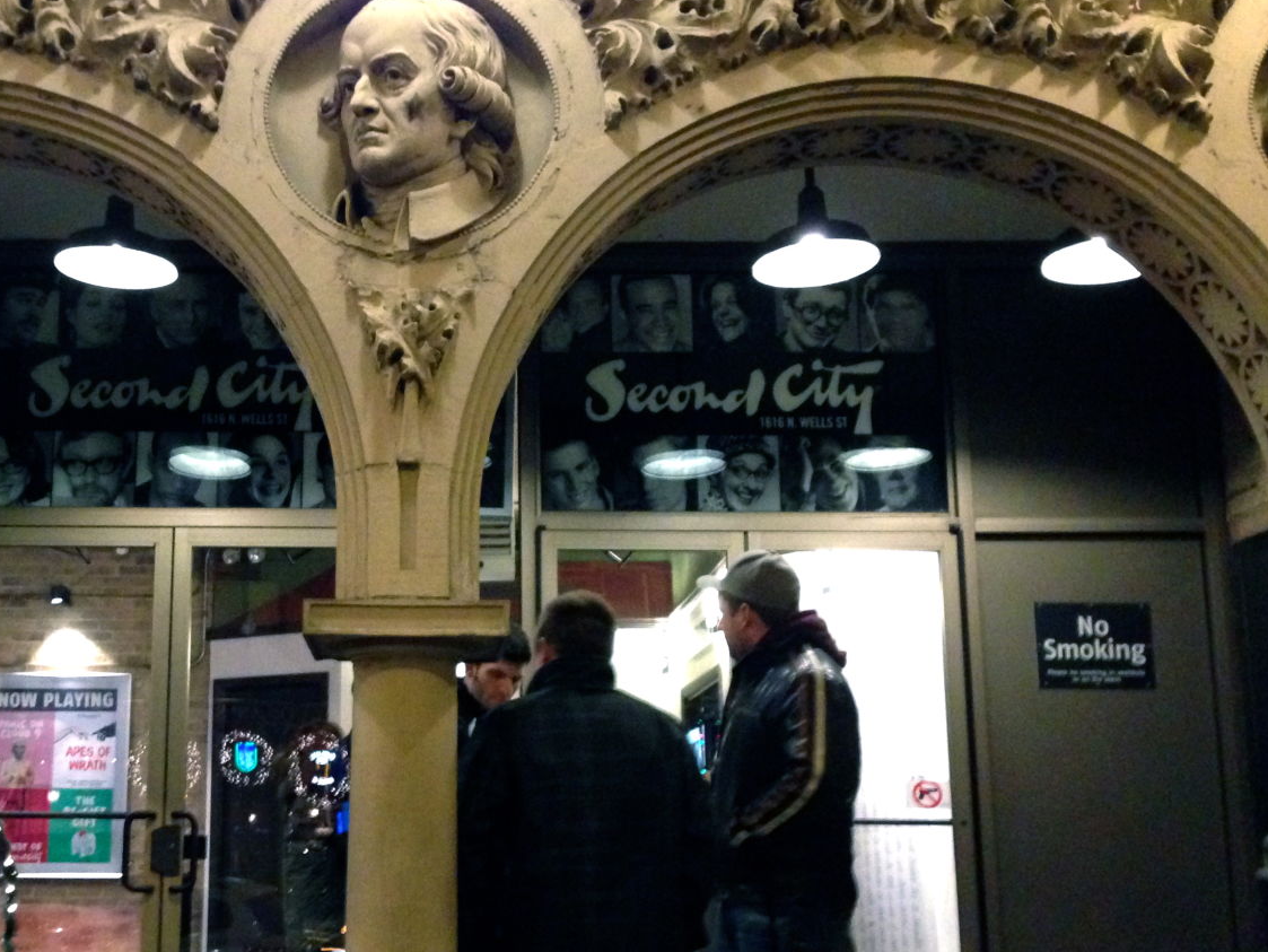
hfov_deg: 39.8
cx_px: 404
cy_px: 564
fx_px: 1722
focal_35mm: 47
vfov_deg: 30.8
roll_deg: -0.9
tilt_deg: +10.7
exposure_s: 1/15
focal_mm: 4.12
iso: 500
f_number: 2.4
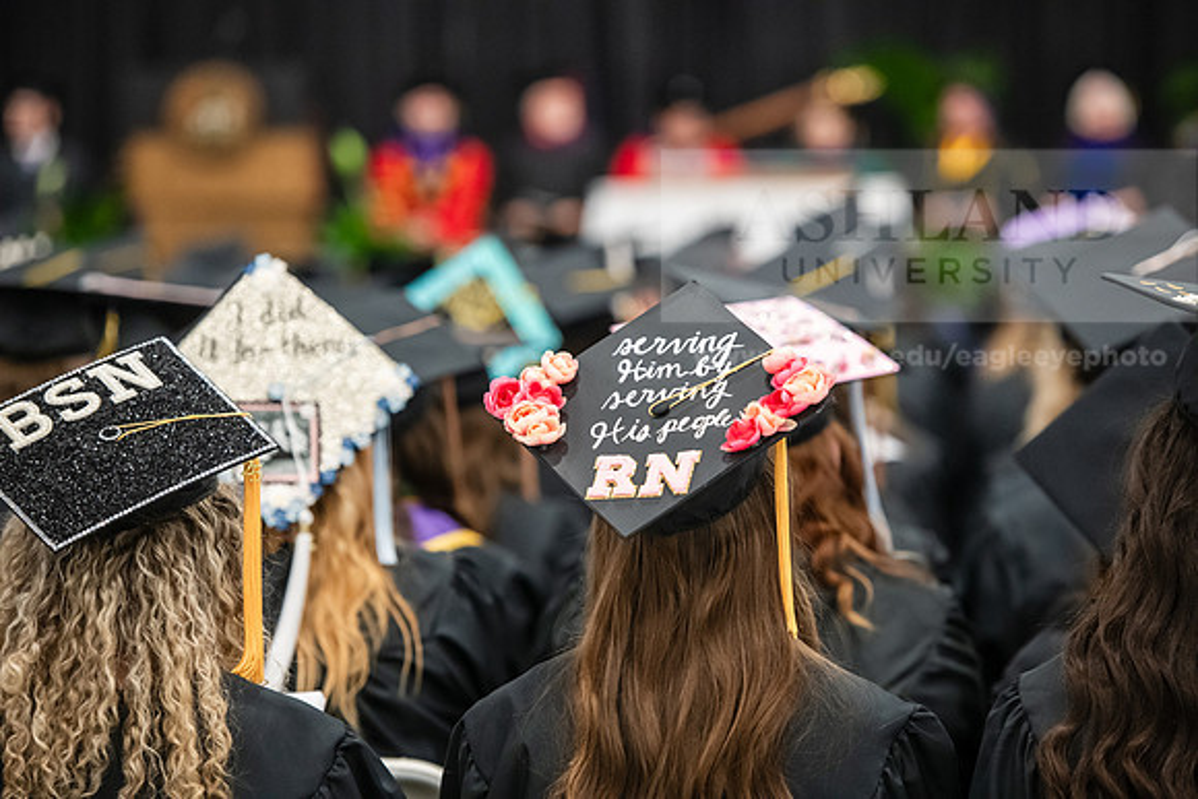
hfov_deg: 14.2
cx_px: 599
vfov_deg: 9.5
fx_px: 4826
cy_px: 400
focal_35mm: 145
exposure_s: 1/200
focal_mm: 145
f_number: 3.2
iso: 4000
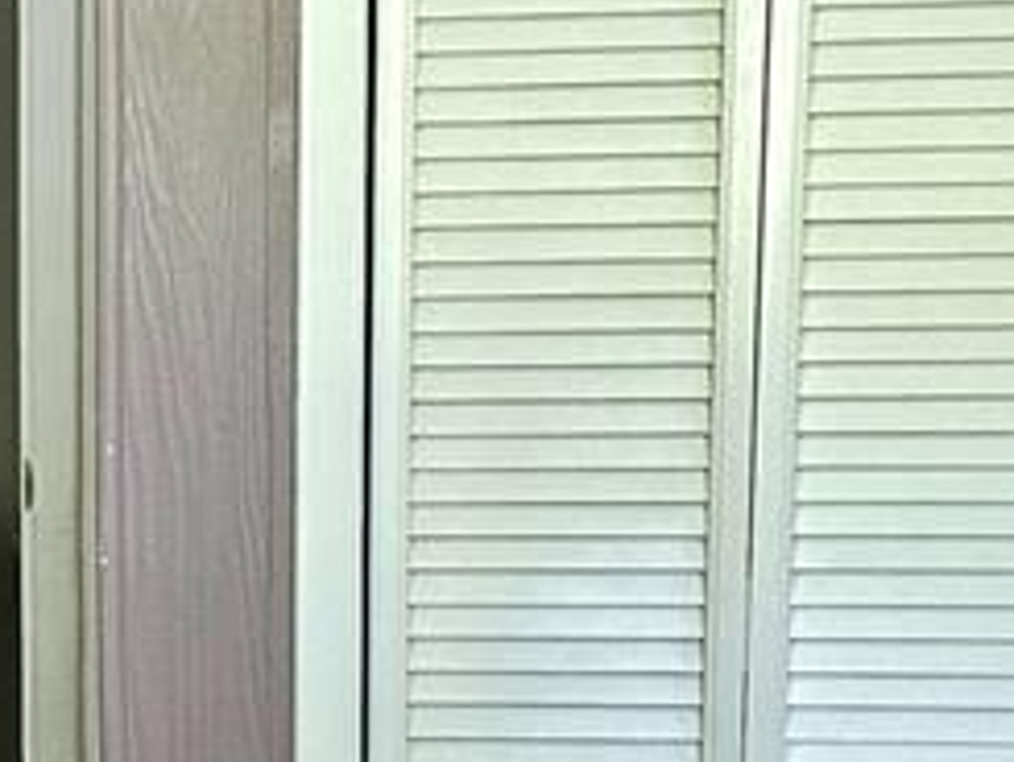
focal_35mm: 96
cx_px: -323
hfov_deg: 18.9
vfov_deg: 15.4
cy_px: 505
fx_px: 2813
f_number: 1.7
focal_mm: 6.3
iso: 800
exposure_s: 1/120
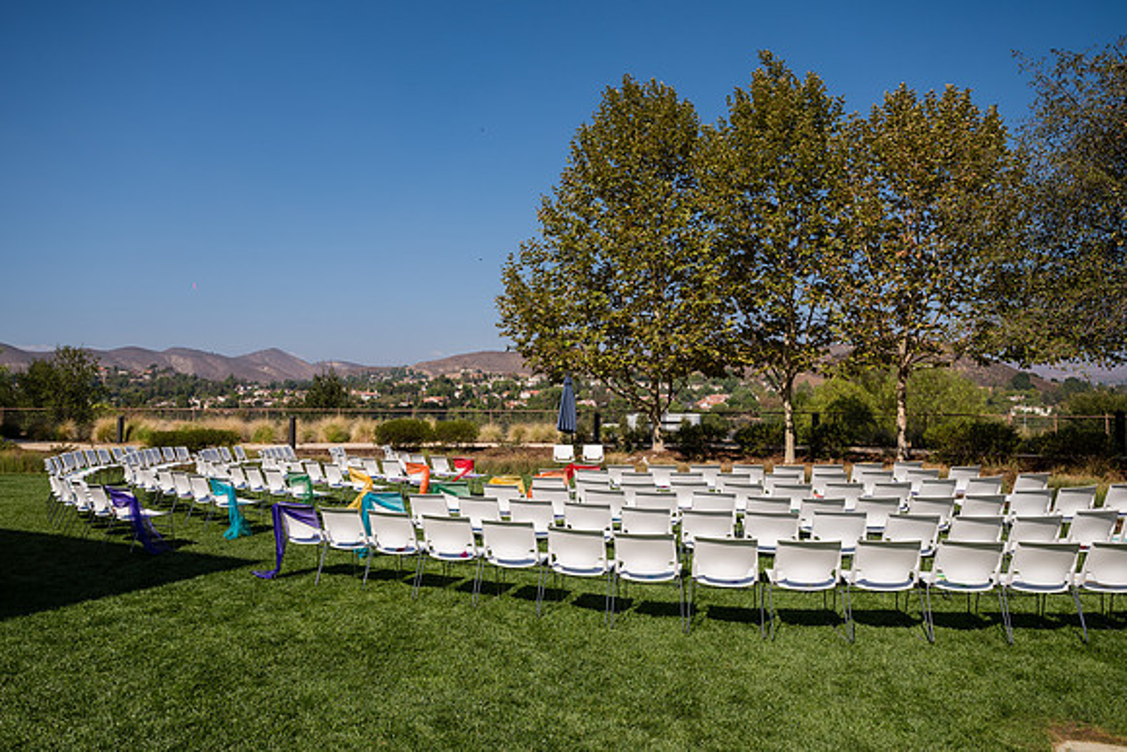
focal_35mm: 24
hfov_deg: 73.7
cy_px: 376
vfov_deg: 53.2
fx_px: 751
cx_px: 564
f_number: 4.5
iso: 100
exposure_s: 1/1600
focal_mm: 24
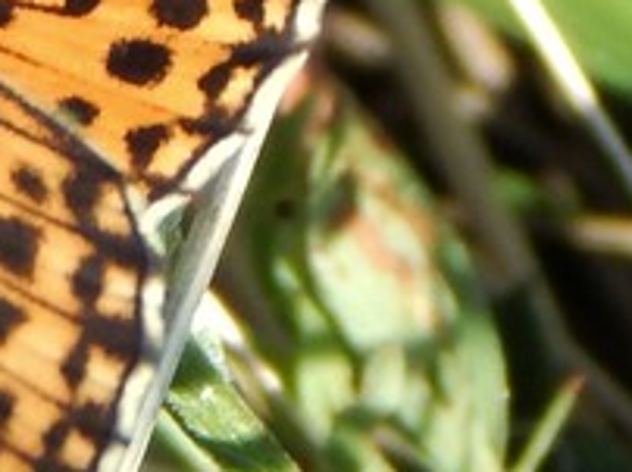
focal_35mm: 676
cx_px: -158
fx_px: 12327
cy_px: -256
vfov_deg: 2.2
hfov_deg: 2.9
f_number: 5.1
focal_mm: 28.7
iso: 125
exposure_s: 1/200
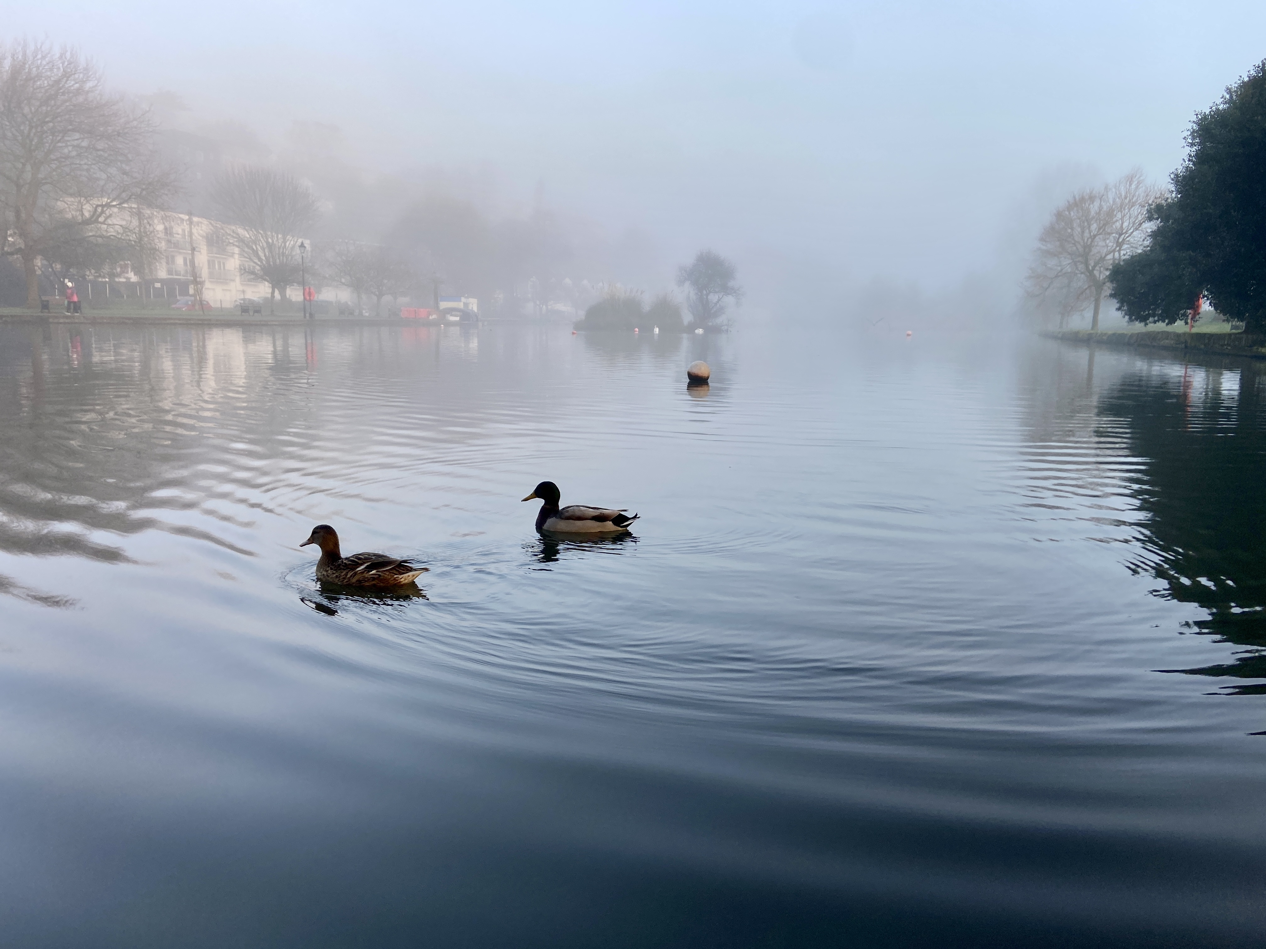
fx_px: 951
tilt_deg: -9.7
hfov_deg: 67.3
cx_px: 633
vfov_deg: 53.1
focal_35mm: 26
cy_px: 474
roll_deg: -0.6
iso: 32
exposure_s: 1/275
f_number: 1.8
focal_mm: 4.25
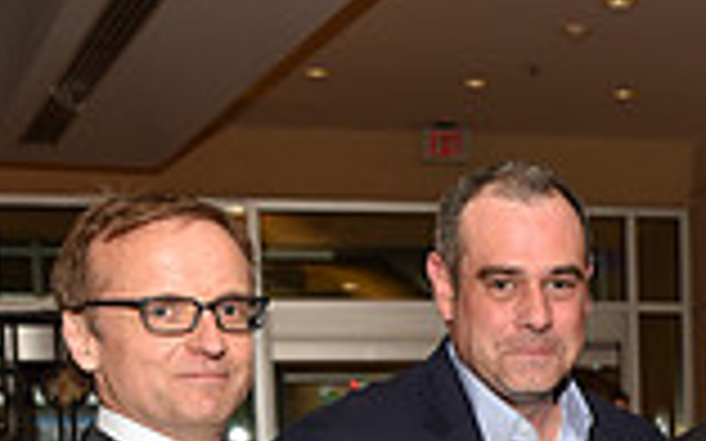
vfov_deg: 11.3
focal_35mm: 109
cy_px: 736
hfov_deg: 17.6
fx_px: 2096
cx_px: 971
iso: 200
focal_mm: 29
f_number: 5
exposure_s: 1/60
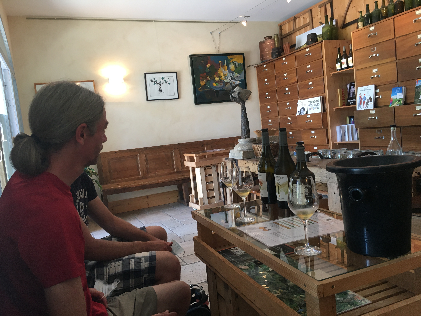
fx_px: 353
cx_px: 210
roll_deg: +4.9
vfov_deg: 48.2
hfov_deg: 61.7
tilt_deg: -4.3
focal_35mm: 29
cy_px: 158
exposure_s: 1/33
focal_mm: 4.15
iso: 50
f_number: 2.2
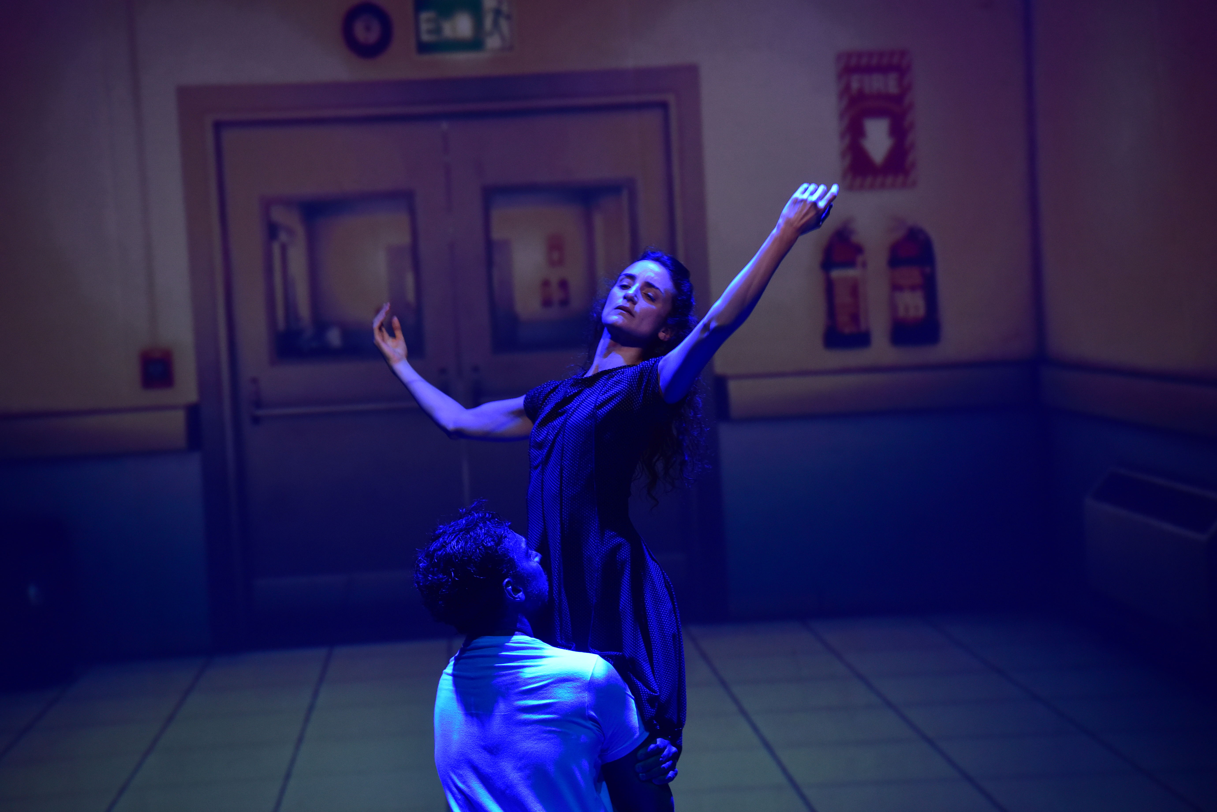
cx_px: 608
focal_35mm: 160
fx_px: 5408
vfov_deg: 8.6
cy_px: 406
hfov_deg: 12.8
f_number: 4
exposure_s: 1/80
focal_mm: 160
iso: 2000
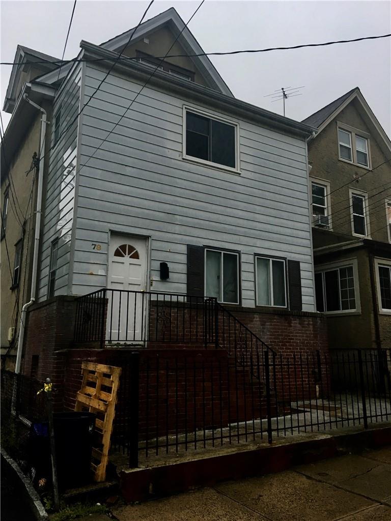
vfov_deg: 61.7
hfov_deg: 48.2
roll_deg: +0.5
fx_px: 437
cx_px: 196
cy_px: 260
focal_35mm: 29
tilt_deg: +11.9
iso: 50
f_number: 2.2
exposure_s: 1/30
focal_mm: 4.15
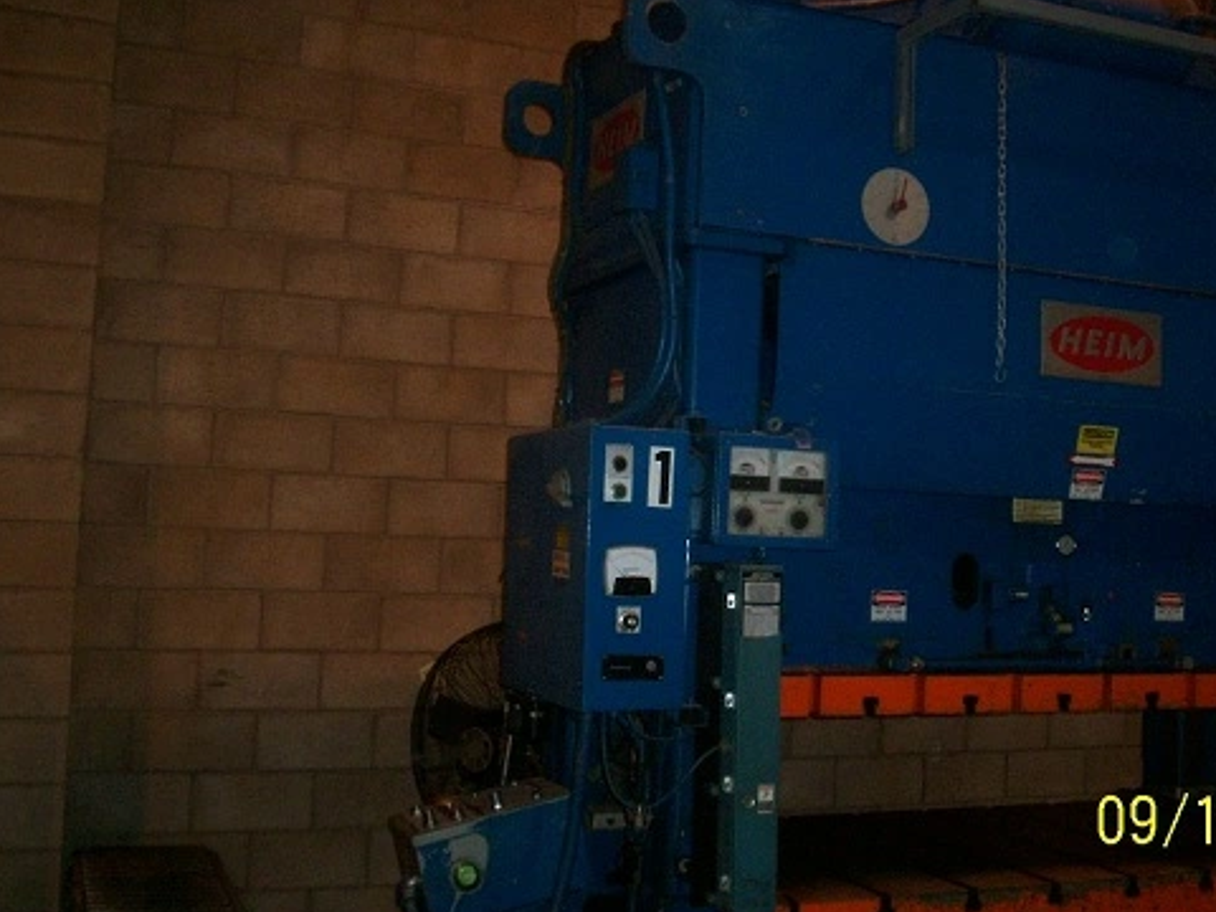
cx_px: 735
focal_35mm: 45
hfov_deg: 41.9
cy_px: 403
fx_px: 1581
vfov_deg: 32.2
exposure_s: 1/64
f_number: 4.5
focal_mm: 5.9
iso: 140
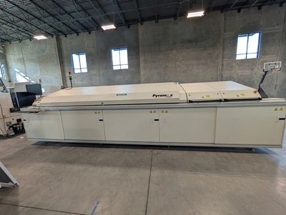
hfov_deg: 110.5
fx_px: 99
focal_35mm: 12
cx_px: 143
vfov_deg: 94.6
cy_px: 108
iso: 54
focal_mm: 2.02
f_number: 1.7
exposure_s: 1/105
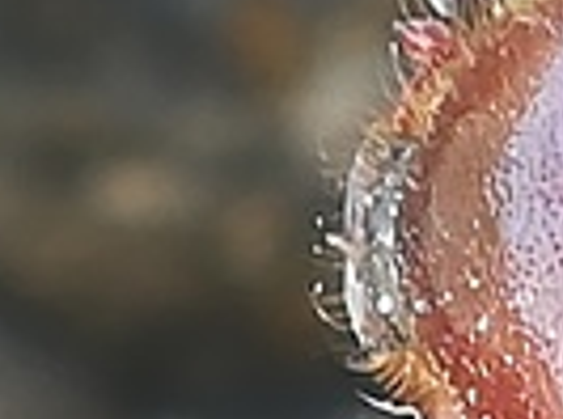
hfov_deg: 5.0
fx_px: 6472
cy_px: 157
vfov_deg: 3.7
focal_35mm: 399
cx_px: 650
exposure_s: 1/100
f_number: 2.2
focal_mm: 3.83
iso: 64
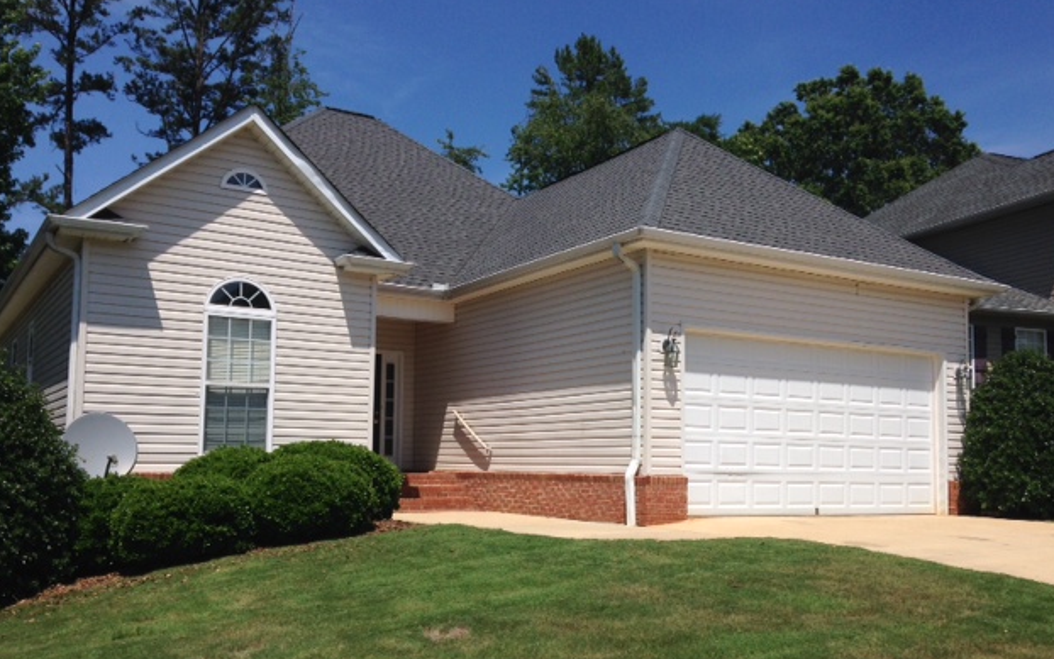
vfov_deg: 35.3
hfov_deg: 54.0
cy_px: 383
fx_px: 1034
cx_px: 532
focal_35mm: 36
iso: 50
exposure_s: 1/2710
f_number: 2.4
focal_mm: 4.12
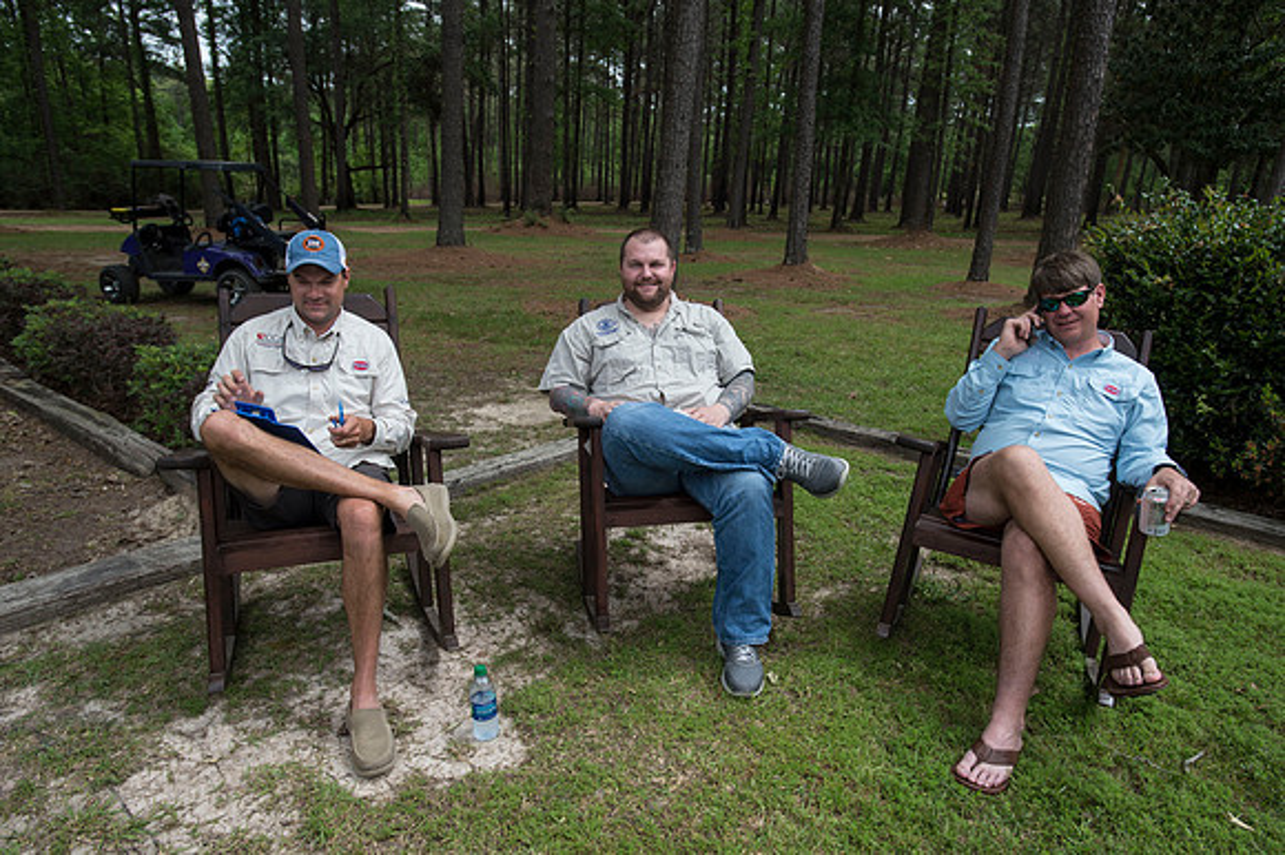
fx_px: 856
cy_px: 428
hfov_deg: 73.8
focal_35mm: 24
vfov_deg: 53.1
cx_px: 642
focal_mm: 24
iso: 250
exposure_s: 1/320
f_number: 6.3
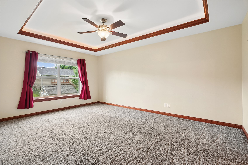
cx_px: 124
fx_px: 110
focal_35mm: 16
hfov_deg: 96.7
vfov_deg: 73.7
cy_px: 82
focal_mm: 16
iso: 640
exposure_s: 1/10
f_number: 10
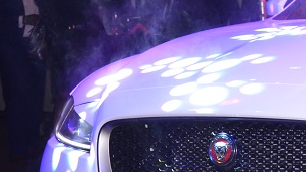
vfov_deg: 6.9
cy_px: 174
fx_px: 1419
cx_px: 497
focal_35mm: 175
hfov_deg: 11.6
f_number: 4.2
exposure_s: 1/100
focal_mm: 34
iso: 800
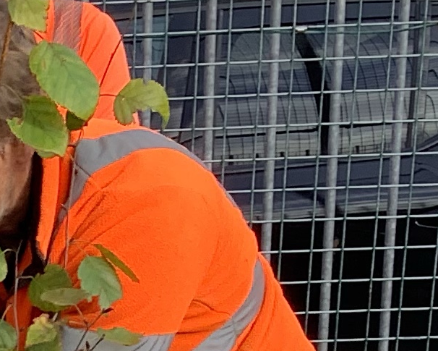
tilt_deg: -23.3
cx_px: -276
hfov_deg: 11.2
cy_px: 756
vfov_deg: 8.8
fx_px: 2113
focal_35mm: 163
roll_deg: +3.3
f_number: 2.4
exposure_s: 1/155
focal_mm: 3.3
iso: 25
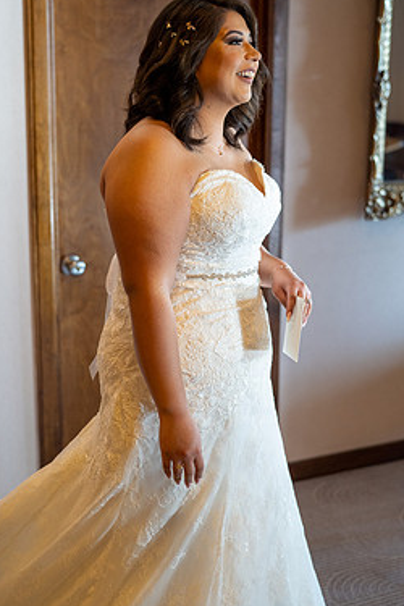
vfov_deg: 33.4
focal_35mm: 60
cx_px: 183
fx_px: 1010
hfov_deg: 22.6
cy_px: 288
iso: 1600
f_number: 2
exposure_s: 1/320
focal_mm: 50
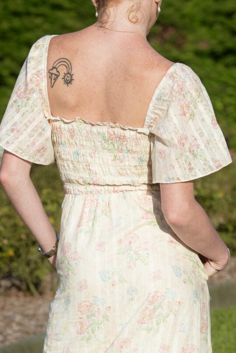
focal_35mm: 222
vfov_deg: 9.3
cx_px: 153
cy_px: 187
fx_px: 2183
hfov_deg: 6.2
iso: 100
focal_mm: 70
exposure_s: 1/200
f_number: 4
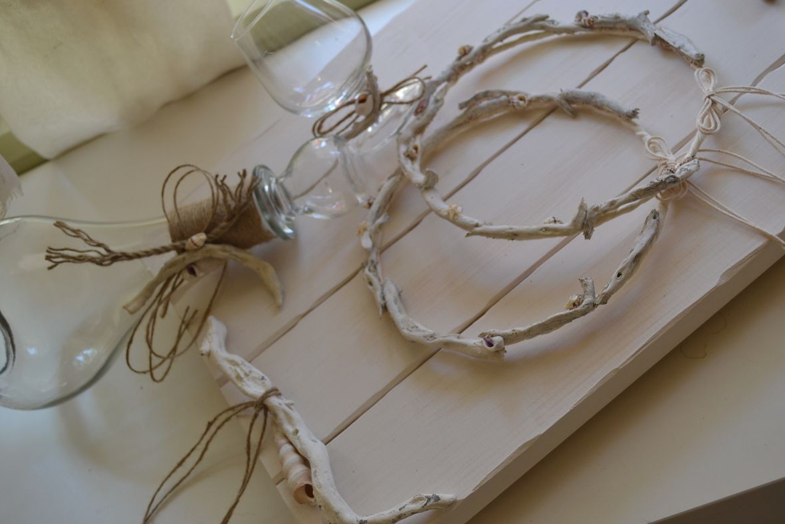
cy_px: 259
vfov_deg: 29.3
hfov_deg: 42.7
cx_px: 389
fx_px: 1003
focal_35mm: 46
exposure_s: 1/80
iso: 400
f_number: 4.5
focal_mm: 30
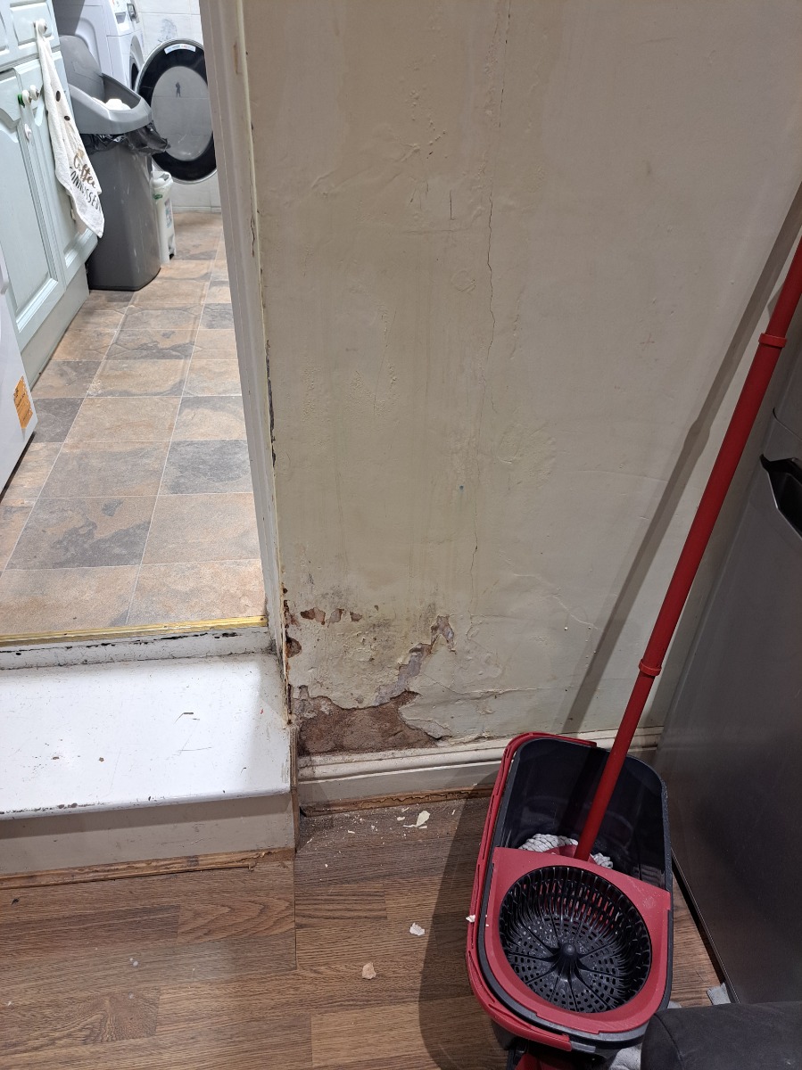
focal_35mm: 24
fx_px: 742
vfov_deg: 71.6
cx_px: 401
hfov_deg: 56.8
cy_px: 535
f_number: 1.8
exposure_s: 1/50
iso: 200
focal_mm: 5.23
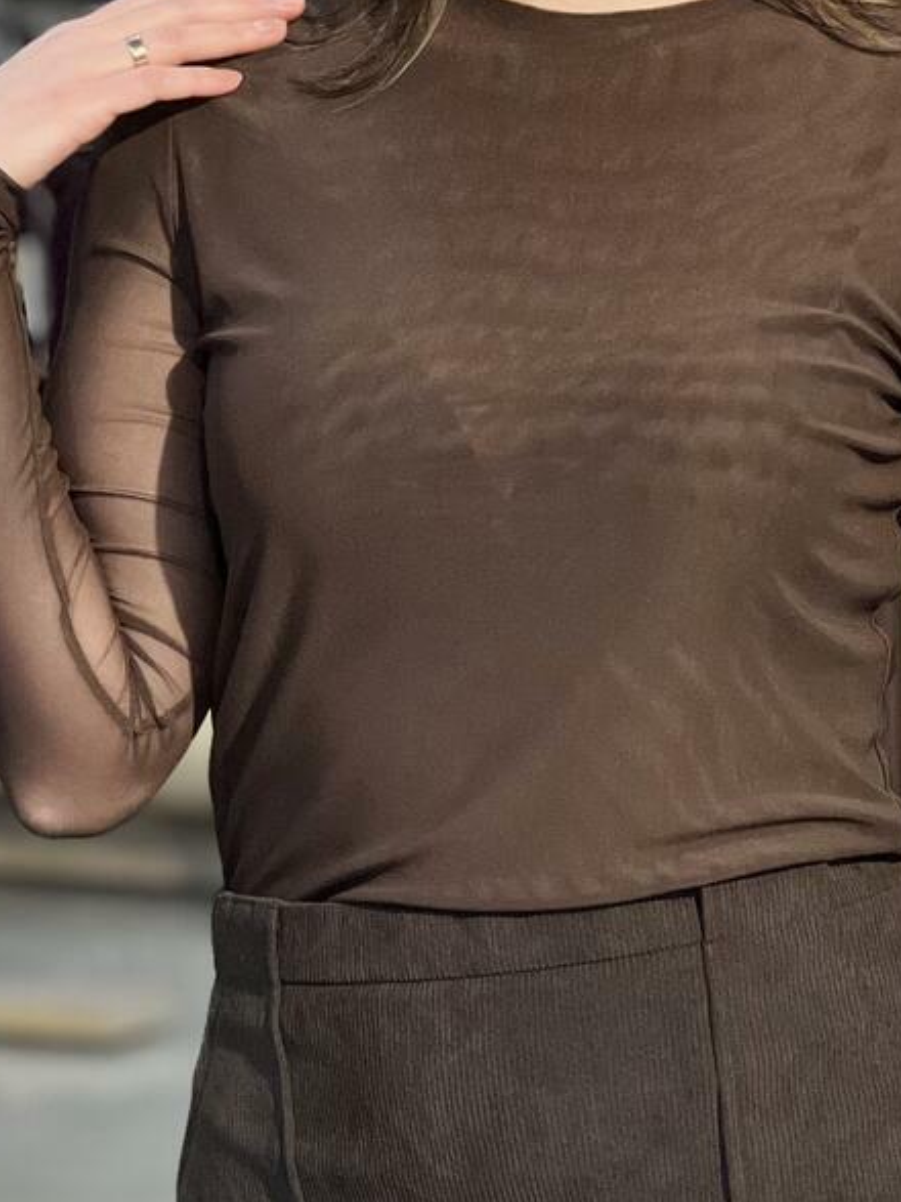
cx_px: 508
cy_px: 624
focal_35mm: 175
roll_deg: +1.3
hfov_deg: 8.5
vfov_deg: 11.3
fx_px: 6076
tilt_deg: -6.0
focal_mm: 9
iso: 200
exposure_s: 1/100
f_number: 2.8
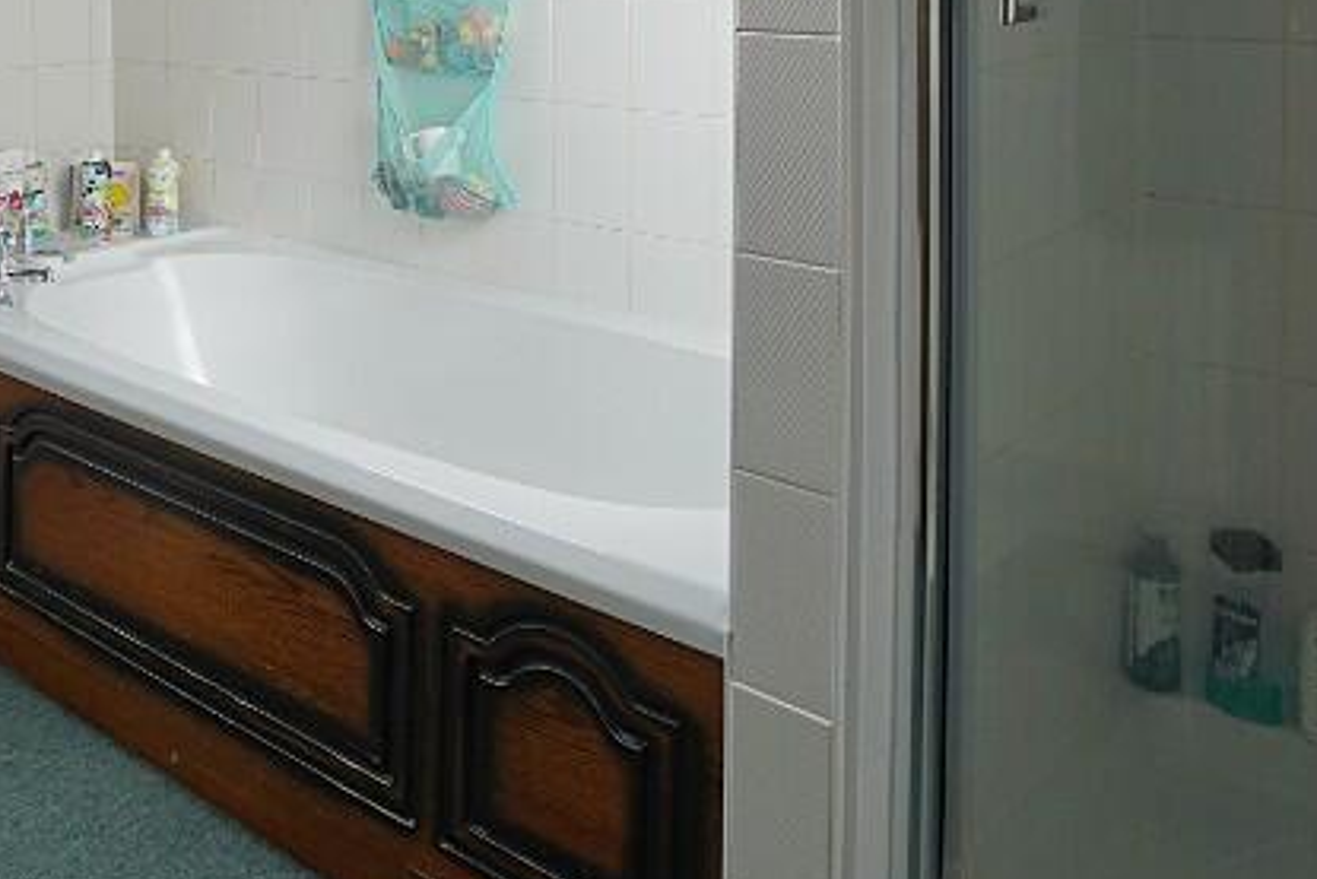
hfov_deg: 49.6
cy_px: -27
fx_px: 1354
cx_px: 317
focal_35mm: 37
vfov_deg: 32.6
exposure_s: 1/80
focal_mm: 10
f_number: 5
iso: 100
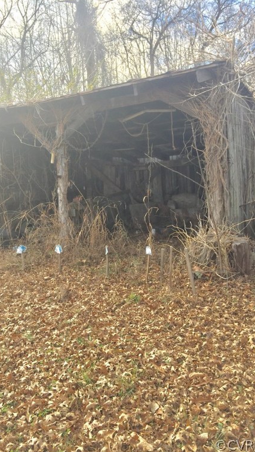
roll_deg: +3.7
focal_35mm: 32
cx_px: 112
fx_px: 384
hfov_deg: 36.7
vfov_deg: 61.0
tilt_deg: -8.0
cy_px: 226
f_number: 2.2
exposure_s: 1/439
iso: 32
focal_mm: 4.15
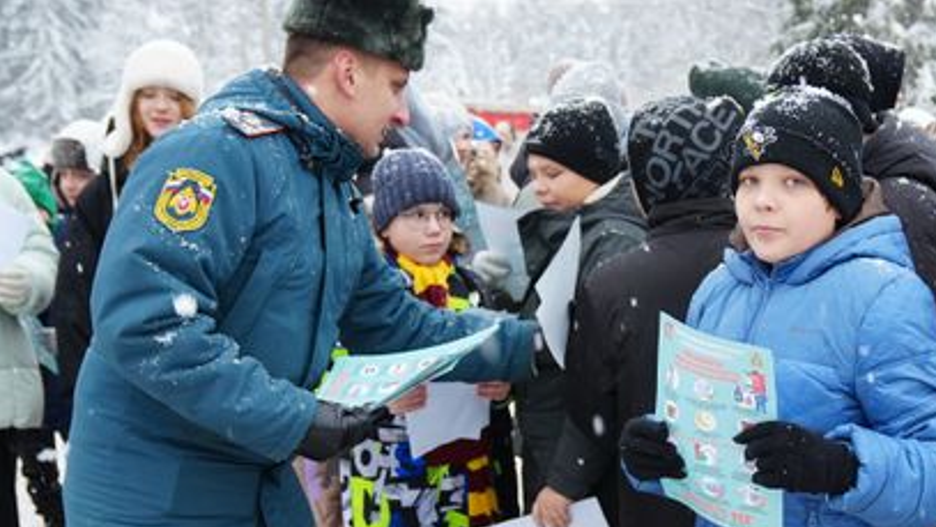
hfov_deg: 38.1
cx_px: 615
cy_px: 384
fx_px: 1340
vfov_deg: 22.1
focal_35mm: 54
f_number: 3.5
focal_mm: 30
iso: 640
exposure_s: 1/200
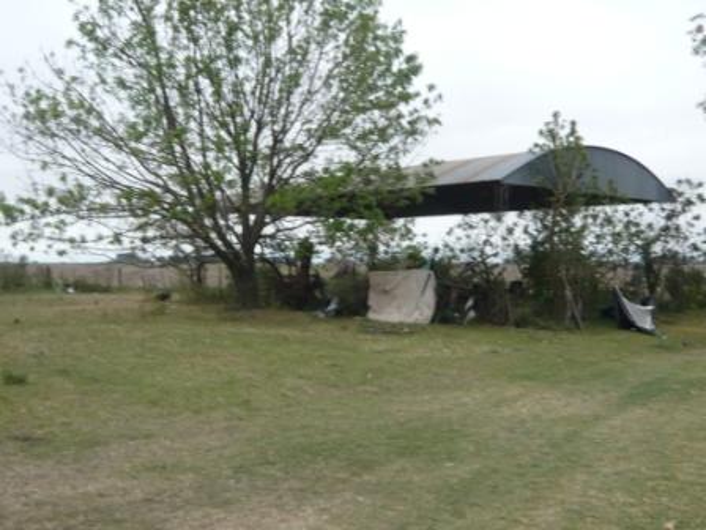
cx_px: 353
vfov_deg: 39.7
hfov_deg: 51.4
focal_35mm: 36
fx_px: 734
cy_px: 265
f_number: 8
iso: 100
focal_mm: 4.6
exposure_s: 1/125
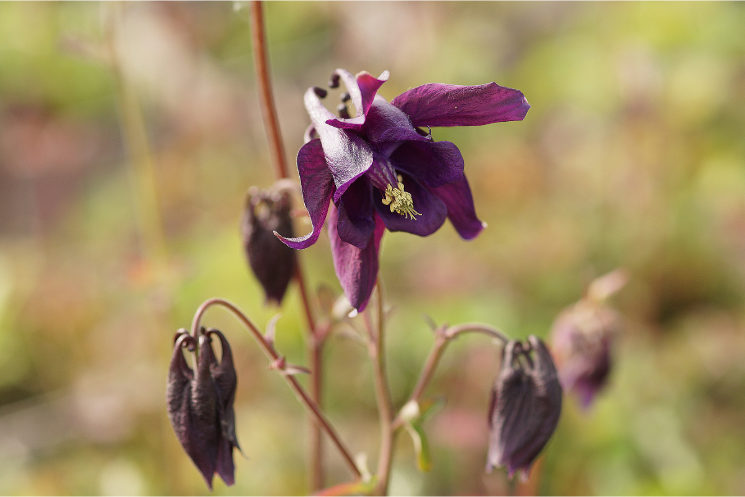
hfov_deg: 13.7
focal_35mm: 150
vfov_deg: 9.1
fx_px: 3104
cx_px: 372
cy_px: 248
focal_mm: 100
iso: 100
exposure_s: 1/160
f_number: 3.5
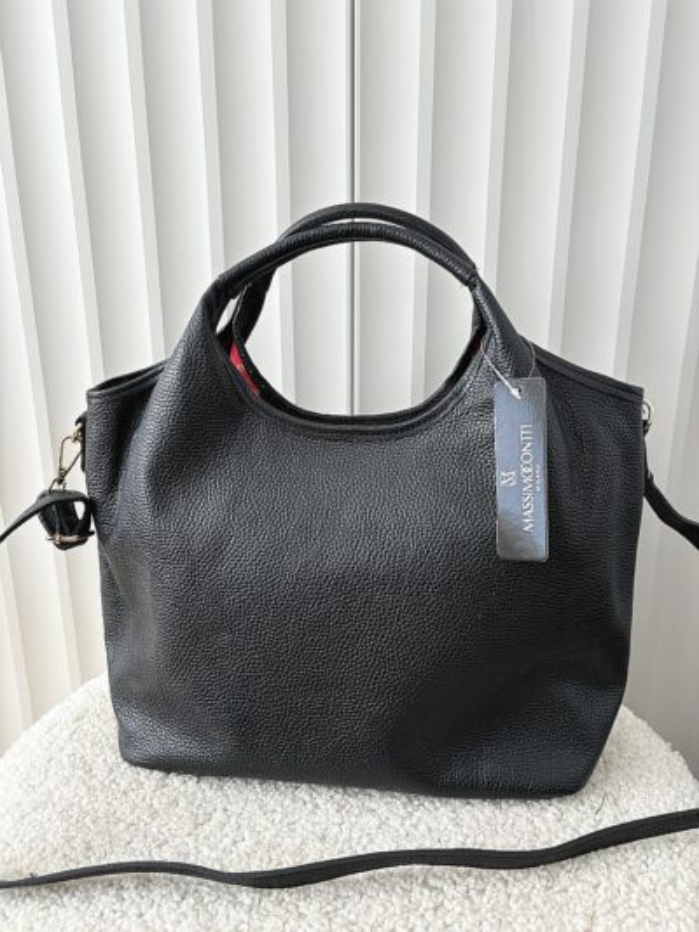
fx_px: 700
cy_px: 466
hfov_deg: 53.1
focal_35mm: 26
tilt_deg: -14.3
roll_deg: -0.1
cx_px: 350
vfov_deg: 67.3
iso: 64
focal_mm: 5.96
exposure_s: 1/121
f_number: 1.6
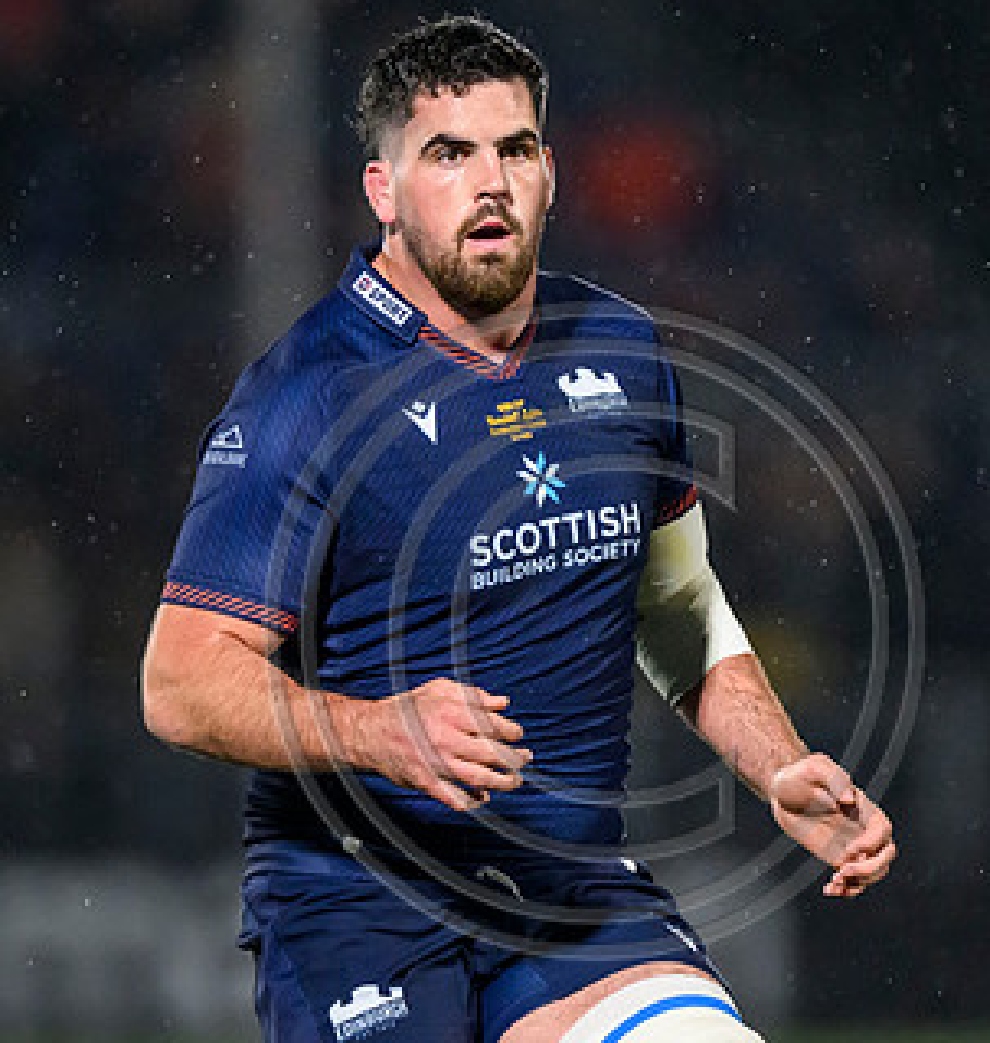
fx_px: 36777
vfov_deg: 1.6
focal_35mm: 1107
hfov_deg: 1.5
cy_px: 575
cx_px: 385
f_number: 4
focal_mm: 560
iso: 8000
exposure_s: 1/1250
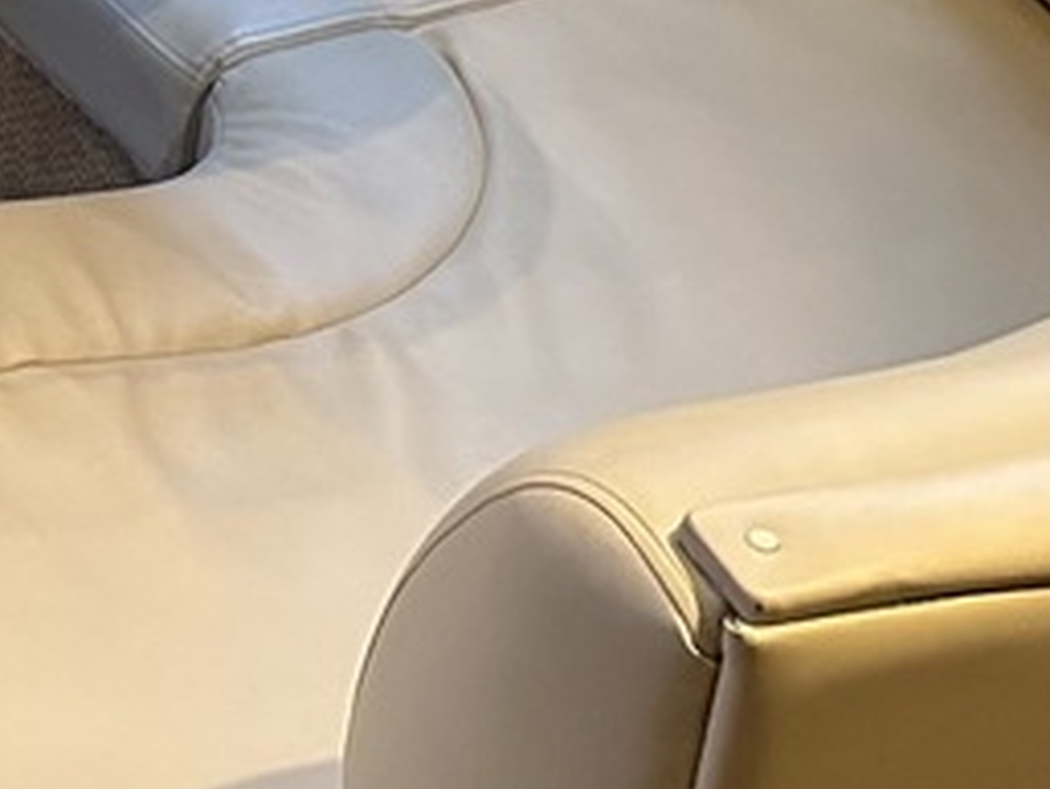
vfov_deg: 12.8
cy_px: -262
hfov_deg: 15.3
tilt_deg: -29.5
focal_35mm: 112
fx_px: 3399
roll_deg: +1.2
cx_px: -821
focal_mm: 6.86
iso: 1250
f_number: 1.78
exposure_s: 1/30
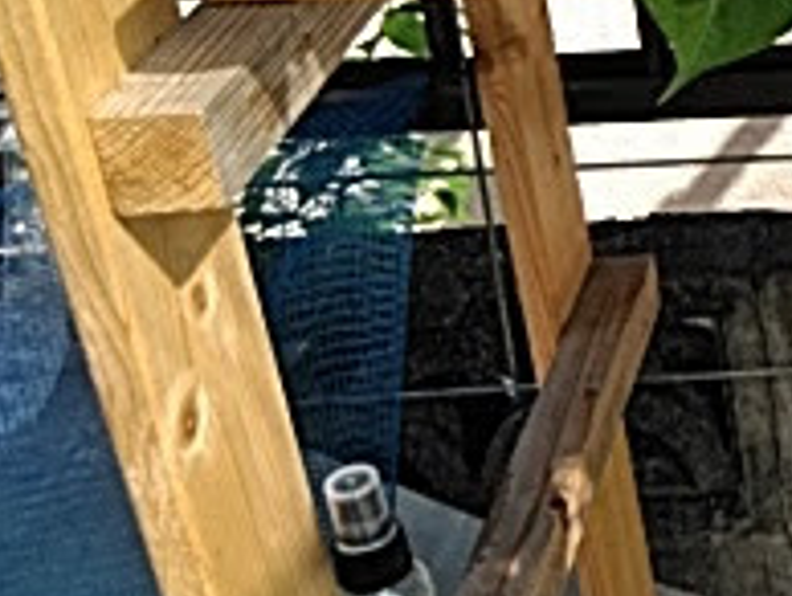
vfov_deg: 16.3
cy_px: 24
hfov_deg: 18.5
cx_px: 1298
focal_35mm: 89
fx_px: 2039
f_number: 2.2
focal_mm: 3.46
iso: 60
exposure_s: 1/571
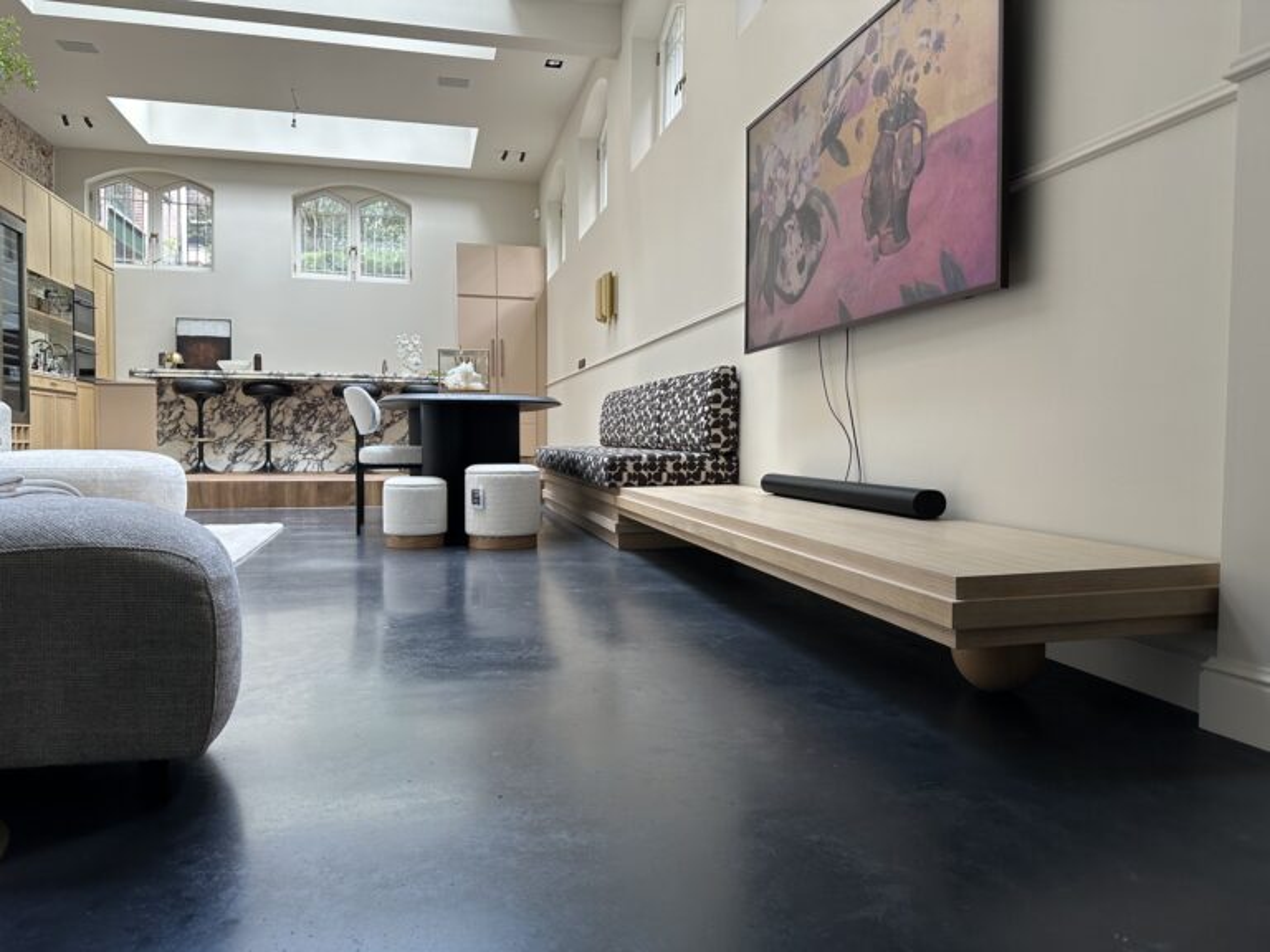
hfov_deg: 71.6
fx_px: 881
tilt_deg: -2.5
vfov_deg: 56.8
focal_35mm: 24
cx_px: 635
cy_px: 476
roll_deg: +0.1
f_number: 1.78
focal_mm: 6.86
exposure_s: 1/60
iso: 125
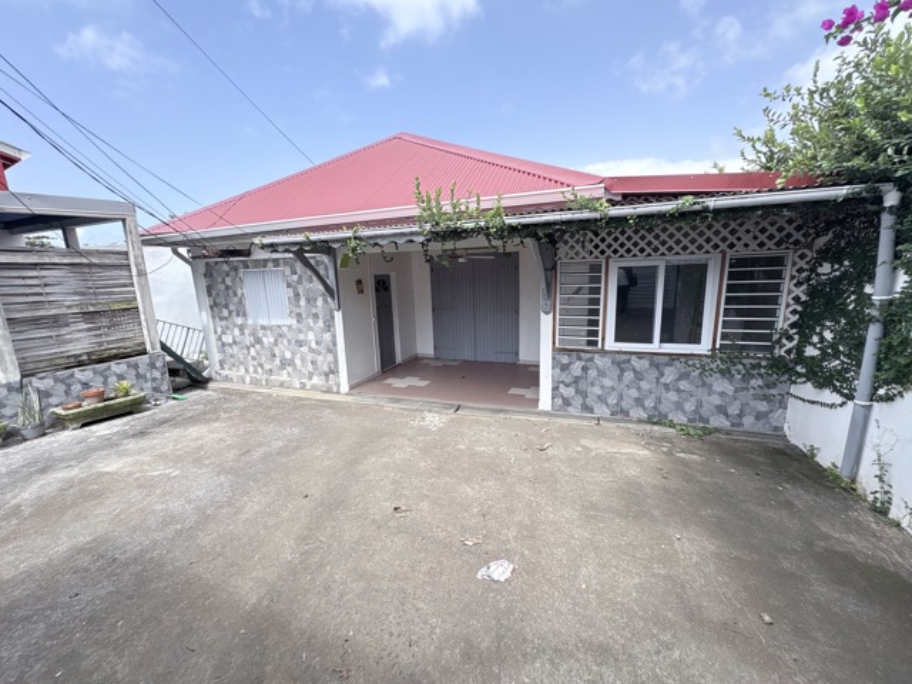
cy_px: 342
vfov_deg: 85.7
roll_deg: +2.9
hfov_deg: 102.1
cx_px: 456
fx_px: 369
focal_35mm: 14
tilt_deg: -10.8
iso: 40
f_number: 2.2
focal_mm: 2.22
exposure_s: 1/707
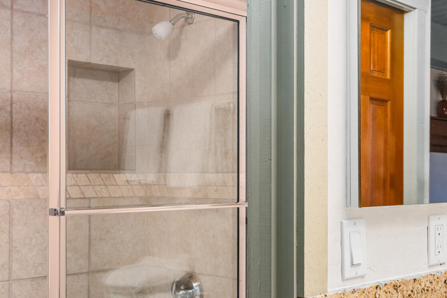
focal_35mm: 54
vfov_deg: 24.9
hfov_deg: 35.8
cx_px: 352
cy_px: 208
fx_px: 671
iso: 400
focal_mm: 20
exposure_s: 1/1.25
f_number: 7.1
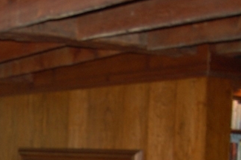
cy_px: 213
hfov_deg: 21.8
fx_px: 568
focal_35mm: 85
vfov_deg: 15.2
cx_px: -64
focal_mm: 18
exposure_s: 1/60
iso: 400
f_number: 3.5
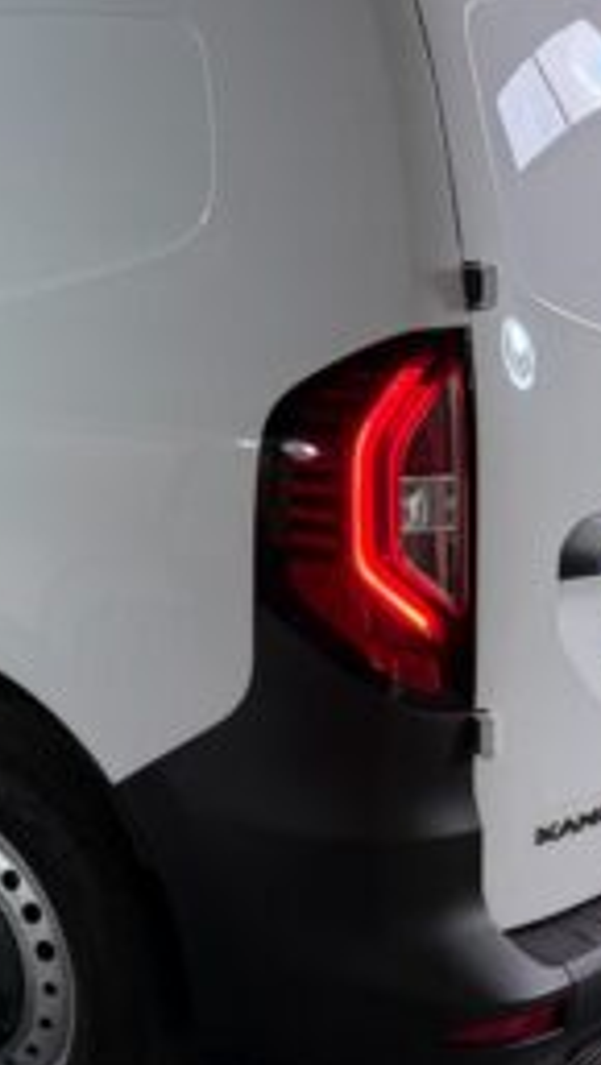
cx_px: -240
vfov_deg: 32.8
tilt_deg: -6.8
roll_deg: -0.7
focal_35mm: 63
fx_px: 1781
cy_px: 292
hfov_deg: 17.6
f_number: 1.78
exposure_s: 1/100
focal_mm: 6.76
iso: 125
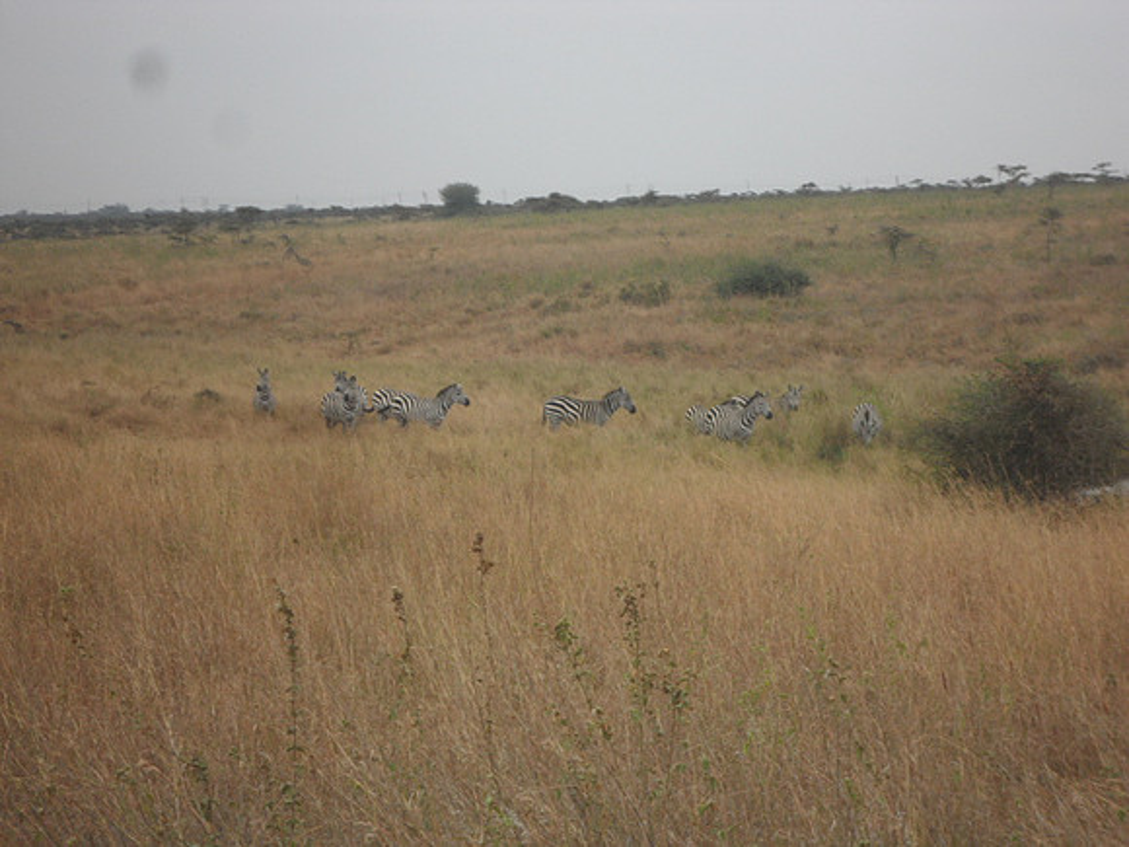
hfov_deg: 14.6
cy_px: 424
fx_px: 4403
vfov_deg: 11.0
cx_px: 564
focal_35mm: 135
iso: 80
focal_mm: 24.5
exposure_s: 1/180
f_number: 5.9
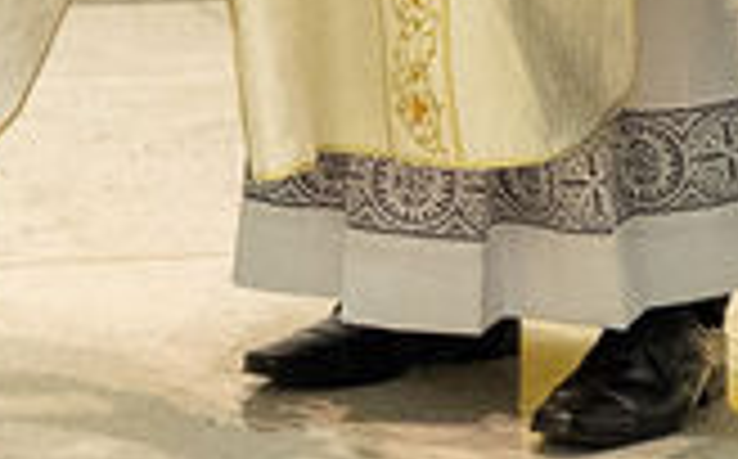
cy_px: -731
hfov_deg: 11.0
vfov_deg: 6.4
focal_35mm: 191
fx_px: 3836
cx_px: 328
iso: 1600
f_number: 3.2
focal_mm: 20
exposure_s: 1/200
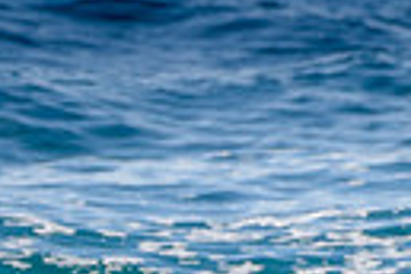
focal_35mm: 2753
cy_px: 541
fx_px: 31428
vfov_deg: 0.5
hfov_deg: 0.7
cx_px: 65
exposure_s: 1/2000
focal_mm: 500
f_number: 5.6
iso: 140
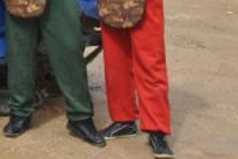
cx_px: -154
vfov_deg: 10.9
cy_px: -77
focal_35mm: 121
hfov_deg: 15.2
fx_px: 801
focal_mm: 22
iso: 100
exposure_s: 1/200
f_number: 9
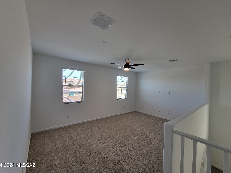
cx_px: 116
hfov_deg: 106.2
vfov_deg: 89.9
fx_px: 87
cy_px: 86
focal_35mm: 13
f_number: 2.2
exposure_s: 1/60
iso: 50
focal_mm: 2.2
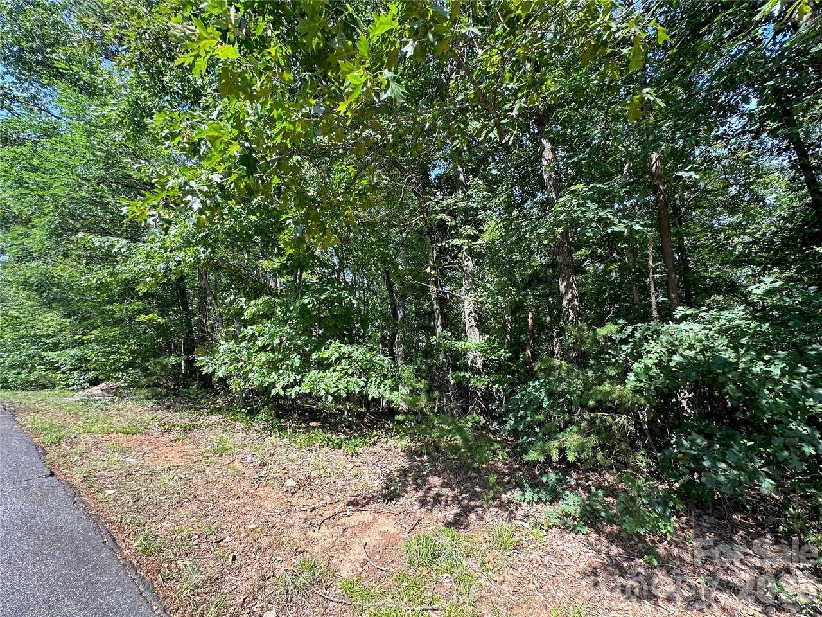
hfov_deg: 102.1
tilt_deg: +11.8
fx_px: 332
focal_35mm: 14
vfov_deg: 85.7
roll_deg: +0.3
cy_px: 308
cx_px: 411
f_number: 2.2
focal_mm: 2.22
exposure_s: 1/128
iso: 40
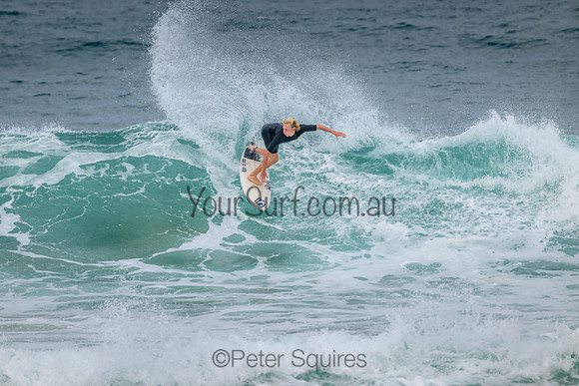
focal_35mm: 800
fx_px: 12869
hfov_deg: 2.6
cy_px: 193
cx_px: 290
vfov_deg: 1.7
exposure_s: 1/2000
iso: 800
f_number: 11
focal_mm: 800
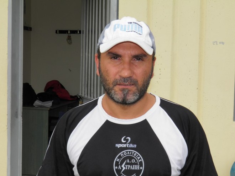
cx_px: 118
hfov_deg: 31.2
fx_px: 421
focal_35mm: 62
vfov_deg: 23.7
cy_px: 88
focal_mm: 11.2
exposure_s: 1/100
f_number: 6
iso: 50
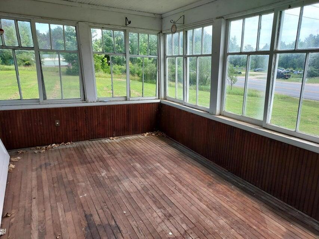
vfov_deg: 56.8
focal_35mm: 24
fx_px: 221
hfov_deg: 71.6
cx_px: 160
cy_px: 120
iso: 40
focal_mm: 4.6
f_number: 1.8
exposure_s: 1/166
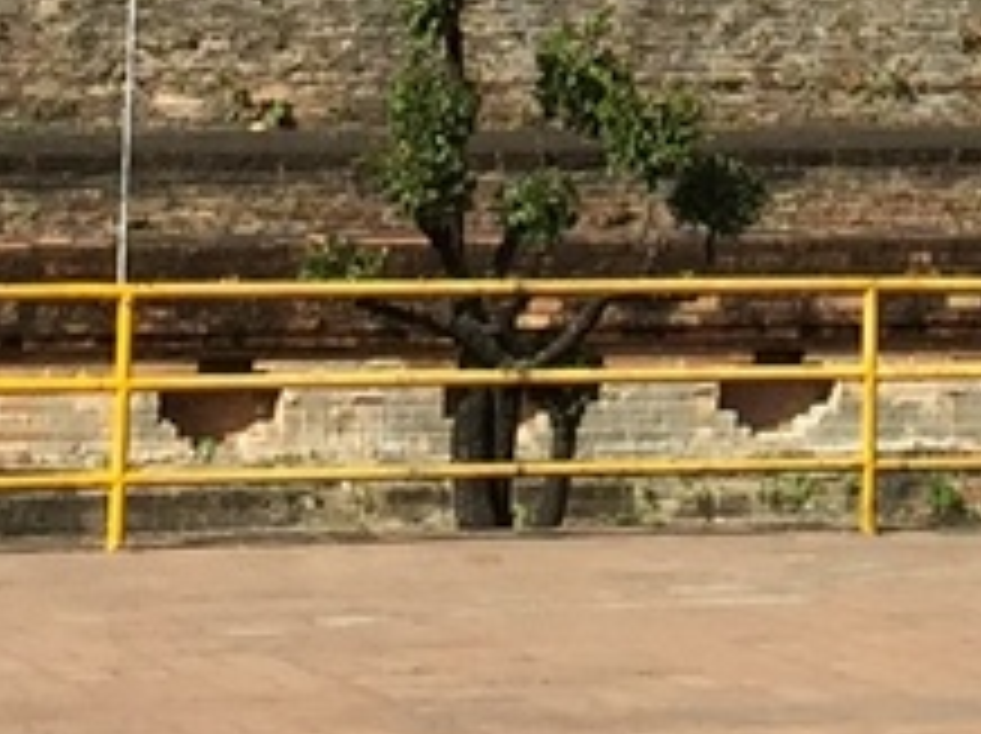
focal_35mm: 213
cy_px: -1477
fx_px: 6030
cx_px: 1134
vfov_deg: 6.4
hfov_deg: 9.2
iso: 32
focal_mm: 4.15
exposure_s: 1/1980
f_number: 2.2
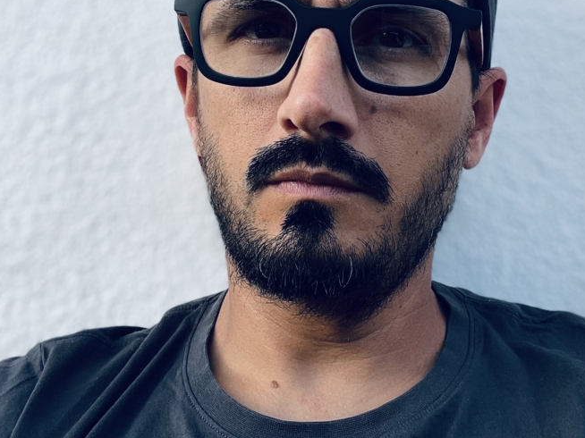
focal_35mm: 47
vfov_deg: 30.2
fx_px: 794
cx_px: 340
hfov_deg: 40.3
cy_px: 96
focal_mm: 2.71
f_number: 2.2
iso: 40
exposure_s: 1/121
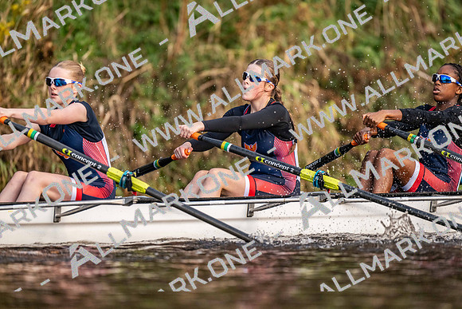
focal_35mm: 600
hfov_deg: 3.4
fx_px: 7701
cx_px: 231
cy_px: 154
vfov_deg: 2.3
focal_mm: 600
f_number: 4
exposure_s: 1/2500
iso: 1800
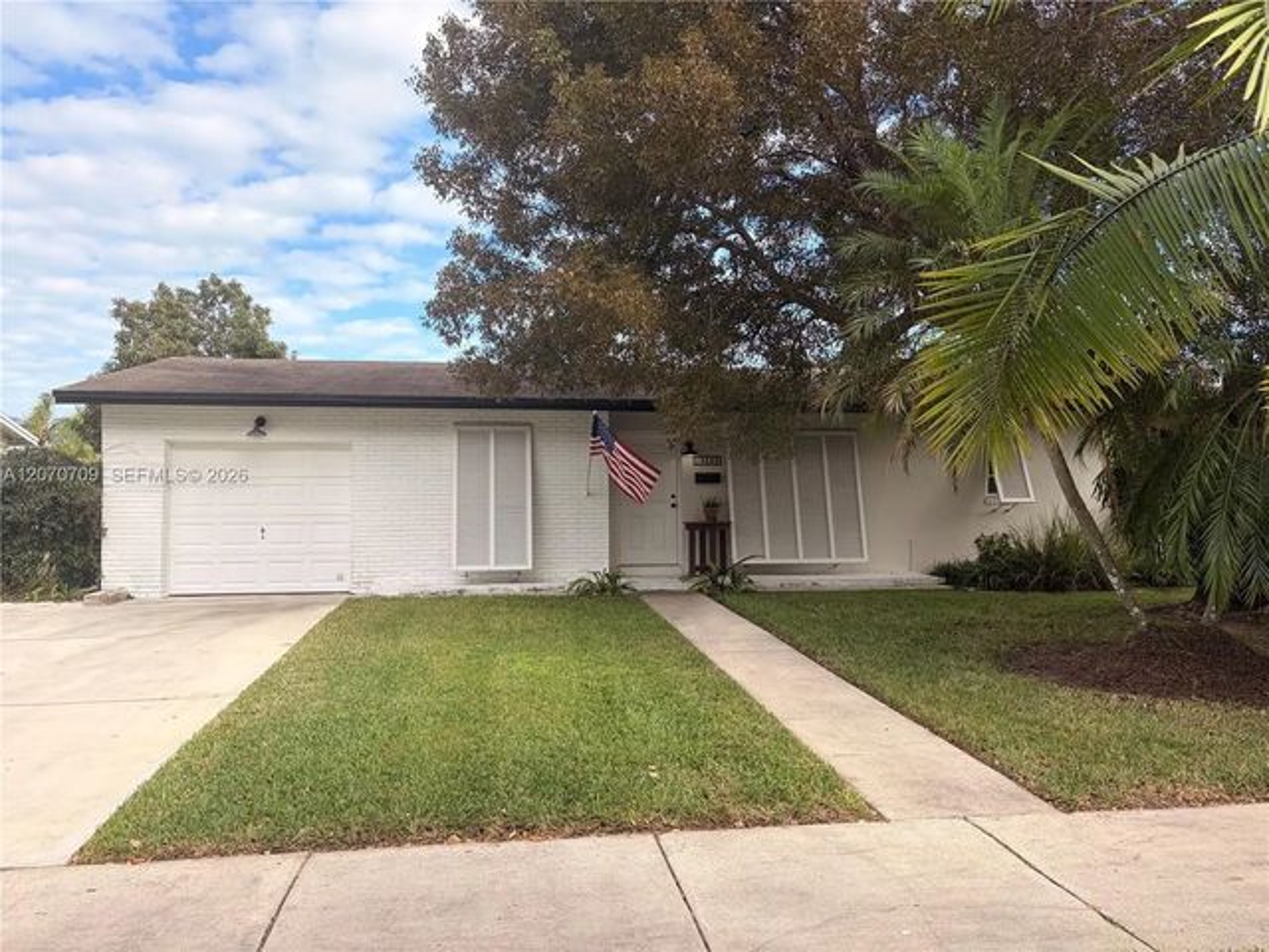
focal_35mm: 26
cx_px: 634
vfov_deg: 53.1
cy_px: 476
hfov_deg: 67.3
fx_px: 953
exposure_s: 1/1517
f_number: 1.6
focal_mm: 5.96
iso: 50
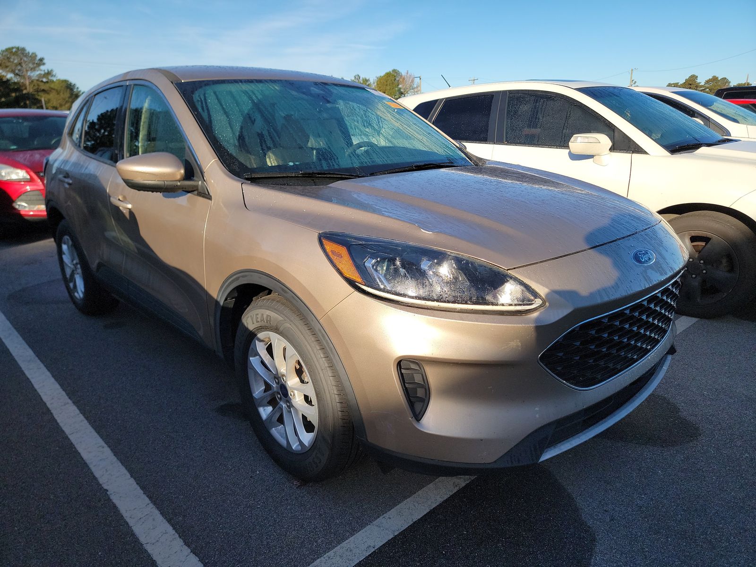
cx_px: 378
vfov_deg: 56.8
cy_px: 284
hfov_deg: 71.6
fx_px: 524
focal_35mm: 24
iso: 50
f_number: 1.8
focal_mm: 6.7
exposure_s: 1/596
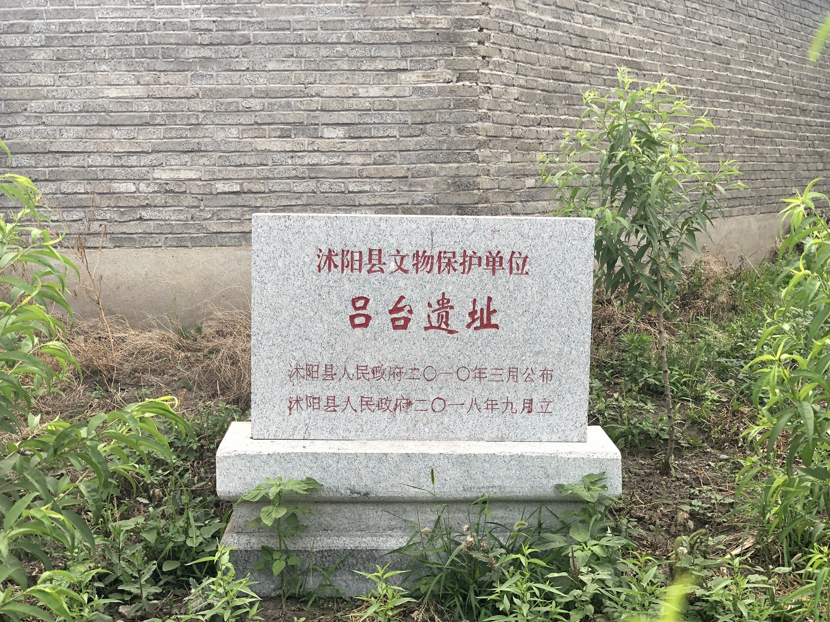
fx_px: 1247
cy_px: 311
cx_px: 415
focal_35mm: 52
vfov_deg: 28.0
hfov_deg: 36.8
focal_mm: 6
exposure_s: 1/390
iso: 16
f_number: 2.4
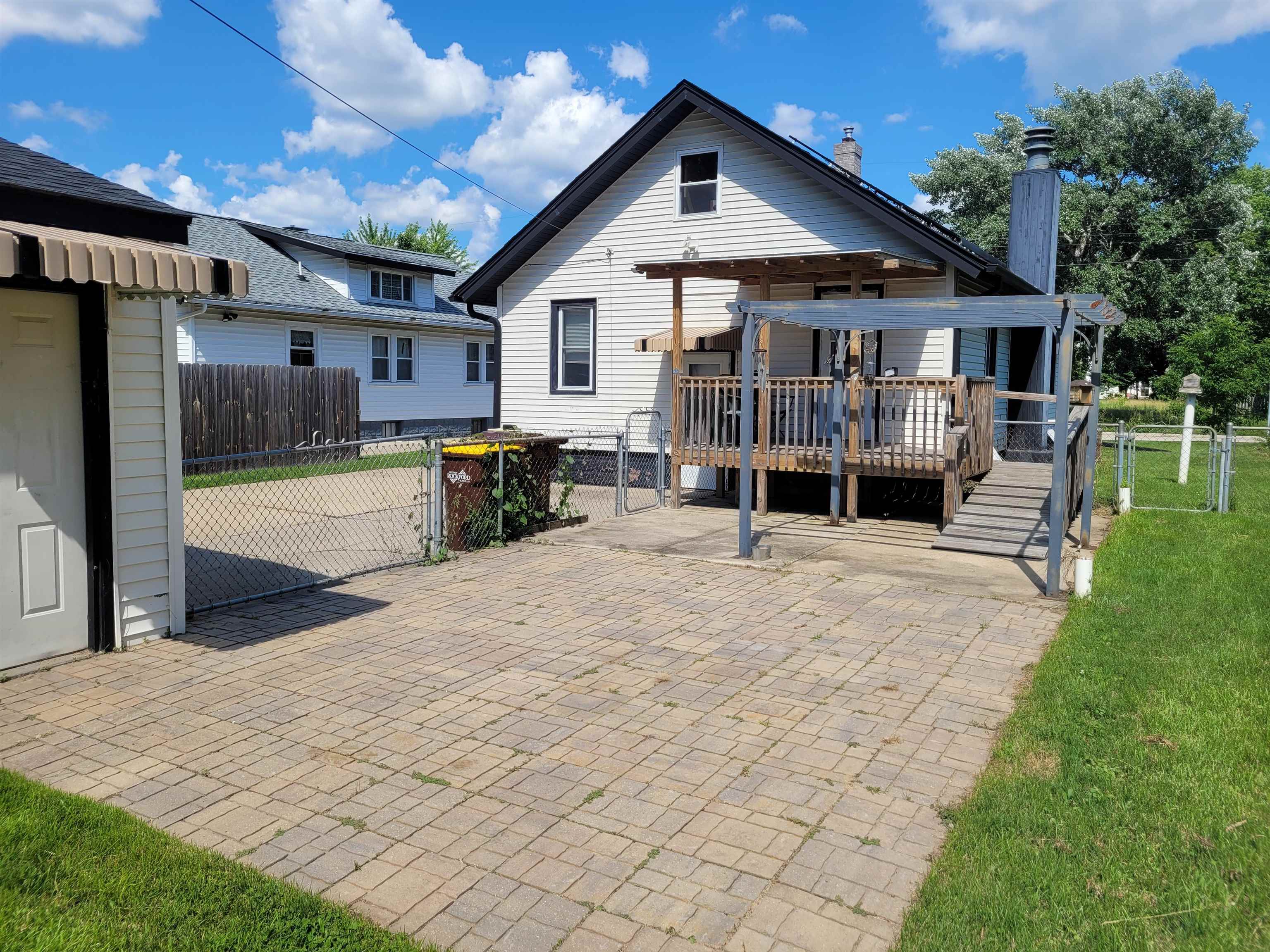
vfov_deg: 53.1
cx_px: 635
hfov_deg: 67.3
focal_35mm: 26
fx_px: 954
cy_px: 476
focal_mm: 5.4
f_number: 1.8
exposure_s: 1/2503
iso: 40
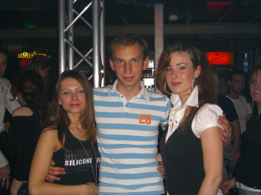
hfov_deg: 41.2
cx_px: 130
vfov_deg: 31.5
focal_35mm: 46
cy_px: 98
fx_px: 347
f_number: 3.1
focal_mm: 9.5
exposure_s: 1/60
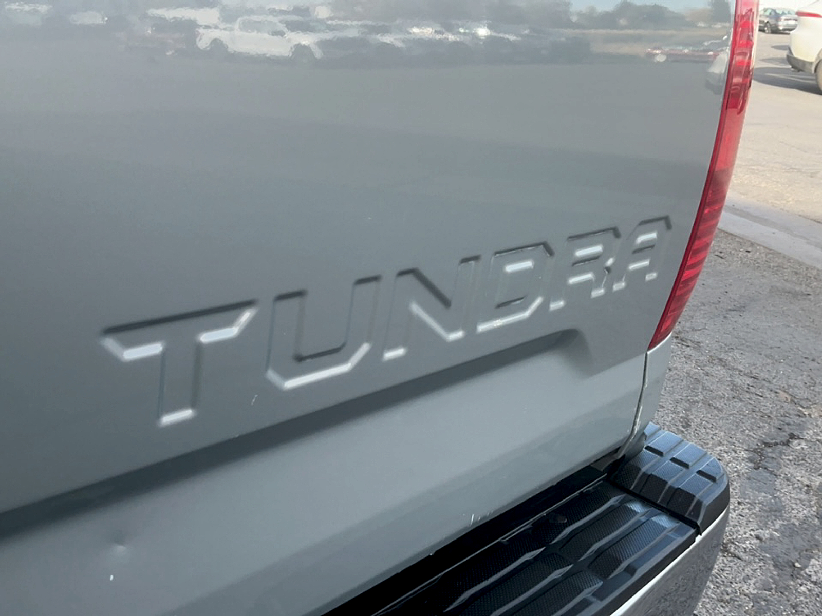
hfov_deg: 60.0
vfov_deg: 46.8
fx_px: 712
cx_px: 411
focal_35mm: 30
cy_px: 308
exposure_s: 1/274
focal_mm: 3
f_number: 1.8
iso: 25
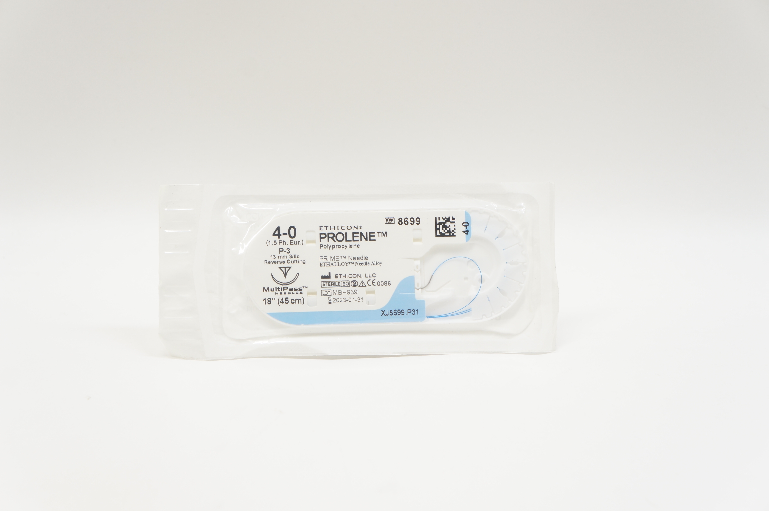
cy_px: 256
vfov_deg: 28.0
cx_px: 384
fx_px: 1024
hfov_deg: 41.2
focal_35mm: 48
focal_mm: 32
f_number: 6.3
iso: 400
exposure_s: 1/50
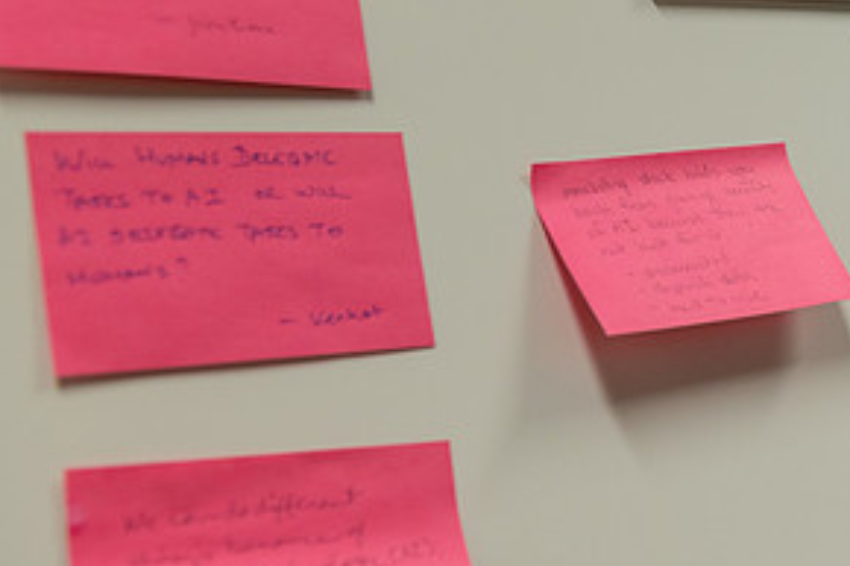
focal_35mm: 70
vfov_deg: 19.4
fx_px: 1652
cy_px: 211
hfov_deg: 27.6
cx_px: 803
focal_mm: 35
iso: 1250
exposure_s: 1/80
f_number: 4
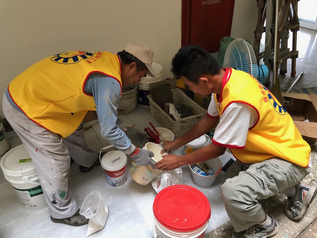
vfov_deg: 49.7
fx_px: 256
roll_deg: +1.3
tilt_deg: -32.9
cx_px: 158
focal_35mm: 28
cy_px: 119
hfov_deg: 63.4
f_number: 1.8
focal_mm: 3.99
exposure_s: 1/60
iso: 160
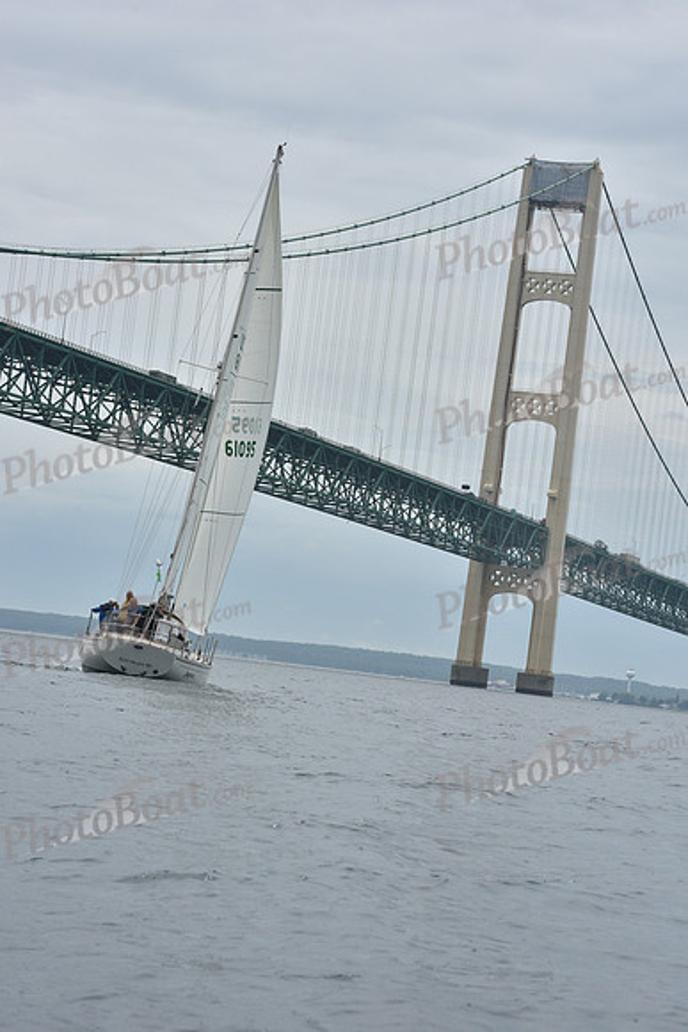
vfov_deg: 20.4
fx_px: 2865
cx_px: 344
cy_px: 516
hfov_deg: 13.7
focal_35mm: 100
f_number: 11
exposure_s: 1/800
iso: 250
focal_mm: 100
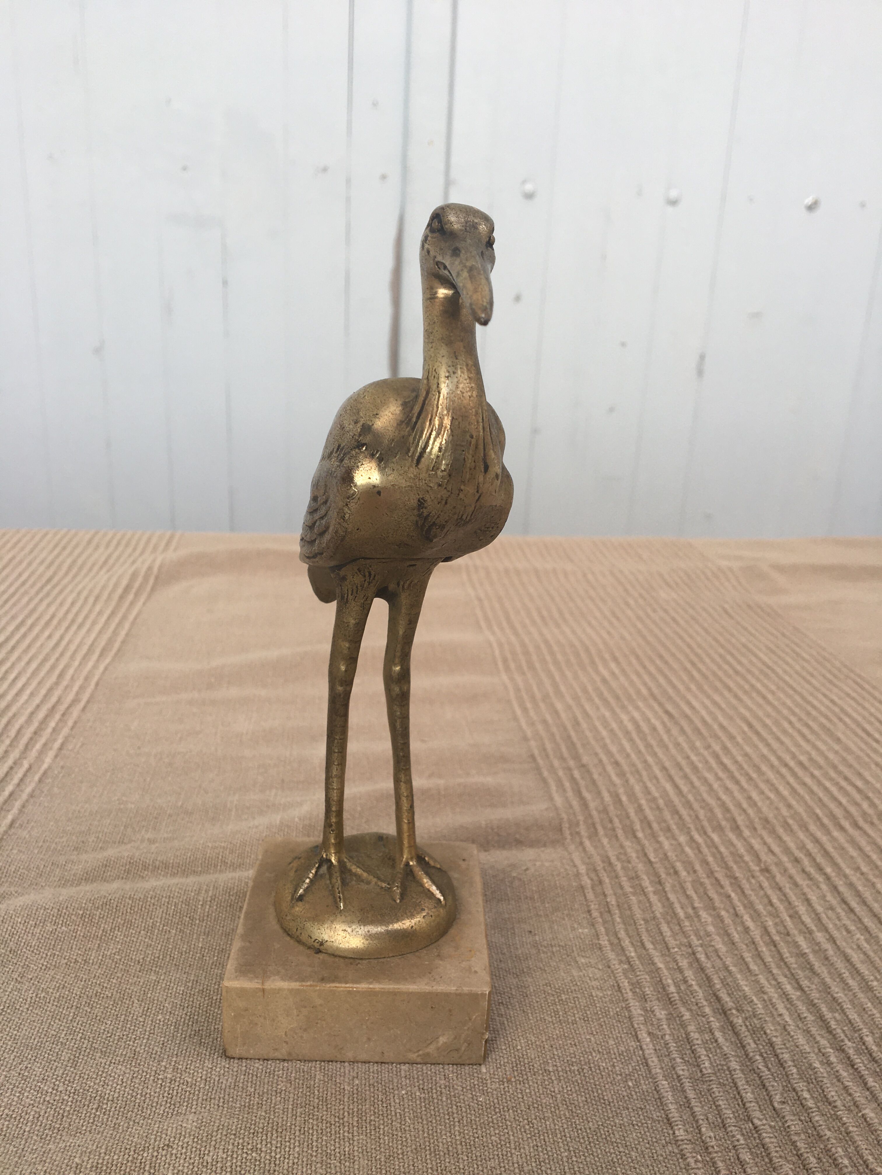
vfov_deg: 61.7
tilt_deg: -17.6
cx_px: 441
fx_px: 985
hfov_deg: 48.2
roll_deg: -2.4
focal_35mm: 29
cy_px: 588
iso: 25
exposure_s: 1/250
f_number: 2.2
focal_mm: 4.15
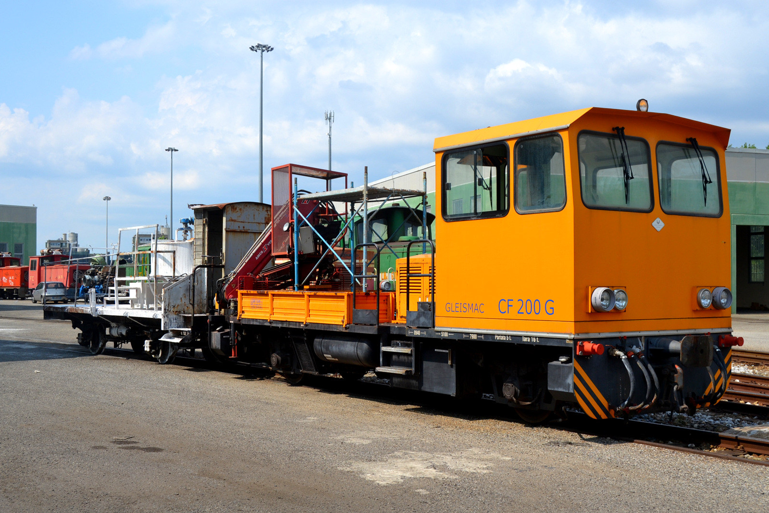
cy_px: 256
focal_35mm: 42
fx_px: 897
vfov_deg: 31.9
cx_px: 384
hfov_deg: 46.4
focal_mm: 28
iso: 100
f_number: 8
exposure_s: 1/250
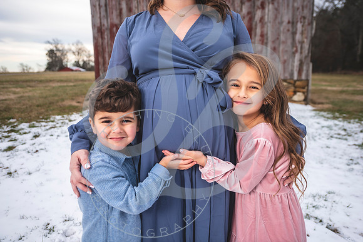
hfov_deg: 73.3
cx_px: 181
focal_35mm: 24
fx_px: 244
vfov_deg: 52.8
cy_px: 121
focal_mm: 24
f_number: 3.2
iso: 100
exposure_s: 1/250
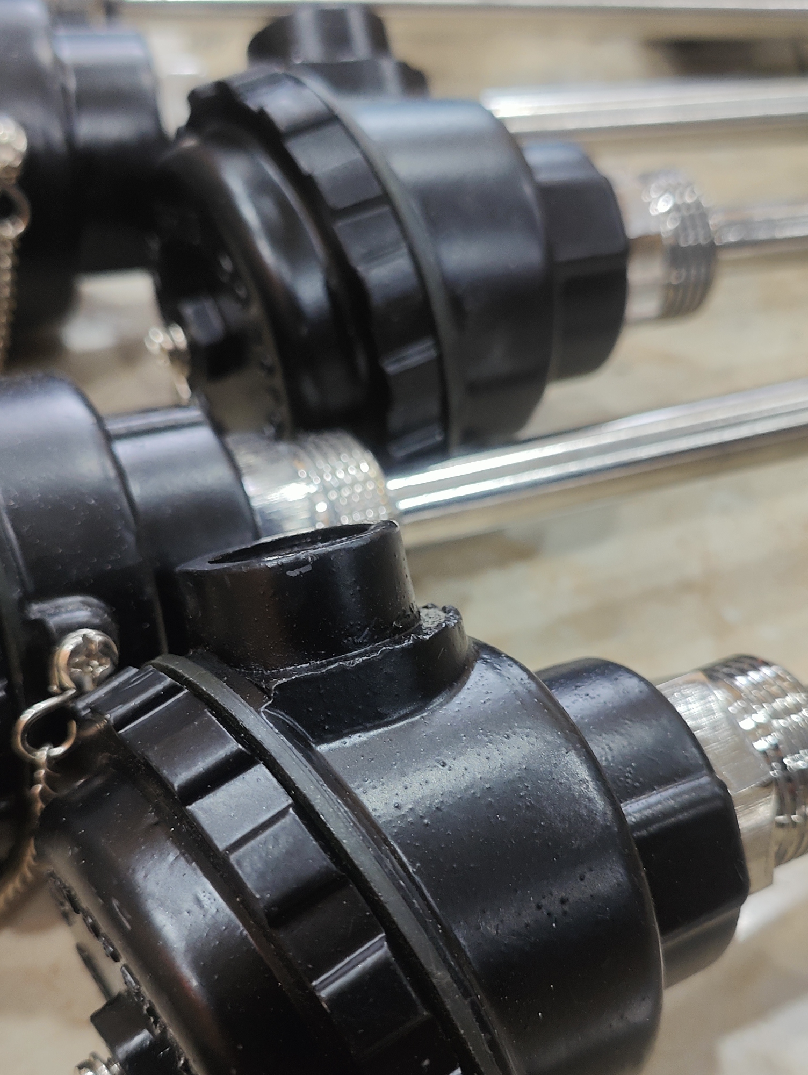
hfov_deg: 31.6
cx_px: 382
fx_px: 1429
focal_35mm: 46
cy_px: 636
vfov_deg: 41.0
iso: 250
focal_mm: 6.06
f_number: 1.8
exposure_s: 1/100
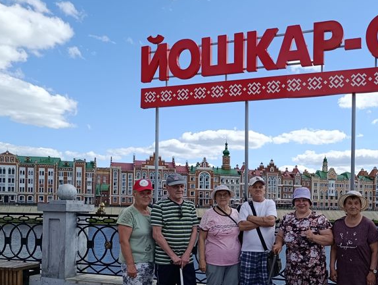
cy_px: 209
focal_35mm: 36
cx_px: 281
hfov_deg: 49.4
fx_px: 394
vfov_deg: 38.8
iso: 50
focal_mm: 6.11
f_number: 1.65
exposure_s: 1/571
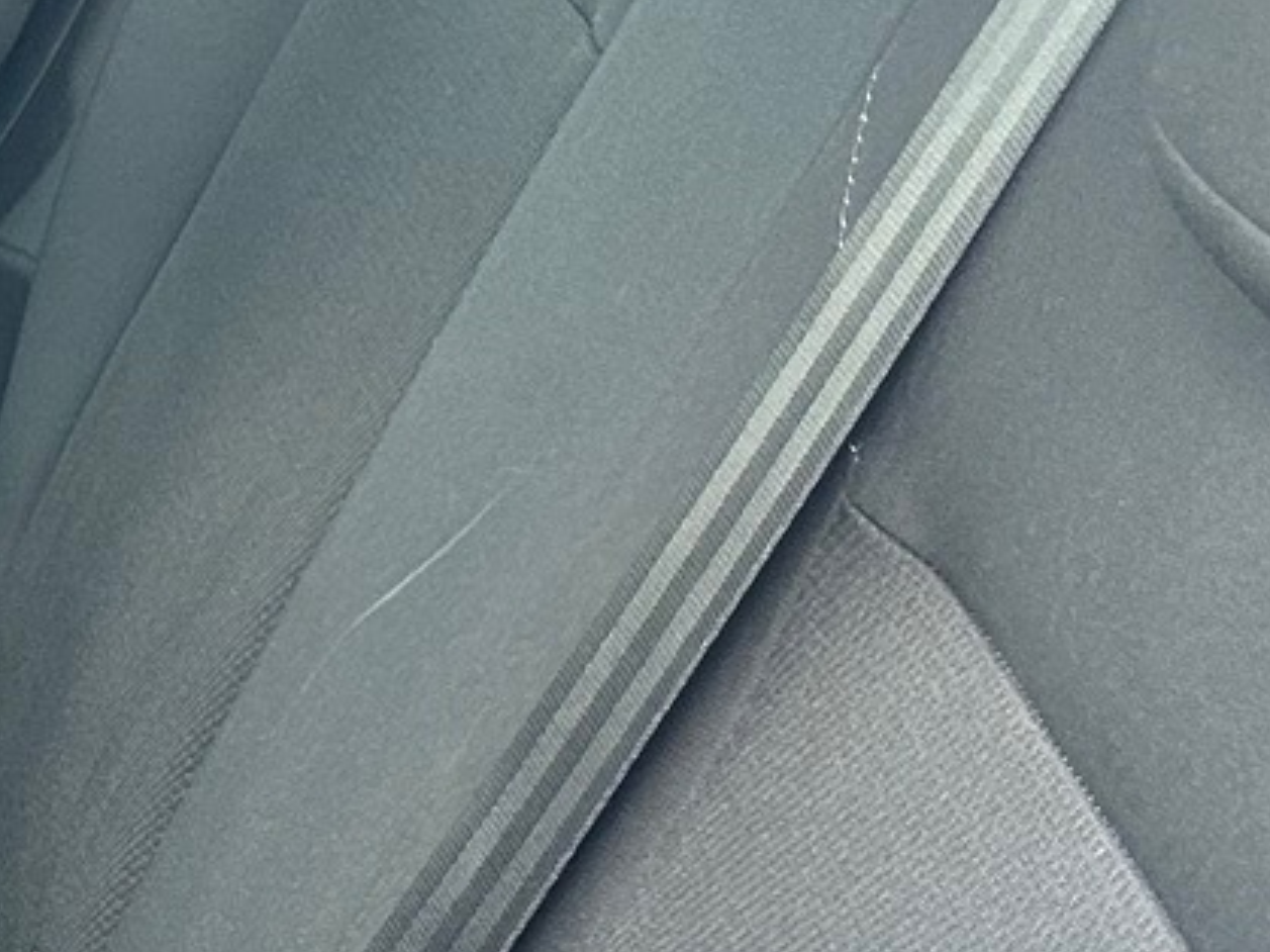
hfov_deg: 13.9
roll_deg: +1.1
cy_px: 1289
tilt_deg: -26.0
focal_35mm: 125
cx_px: -1091
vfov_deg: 11.5
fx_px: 4585
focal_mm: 5.7
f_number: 1.5
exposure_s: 1/61
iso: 125
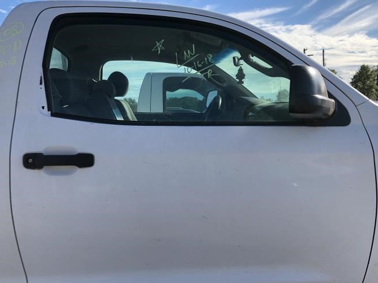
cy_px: 163
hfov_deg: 53.9
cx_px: 180
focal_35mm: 34
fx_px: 371
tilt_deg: -5.7
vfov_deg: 41.7
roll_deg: +2.7
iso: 20
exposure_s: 1/1230
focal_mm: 3.99
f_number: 1.8
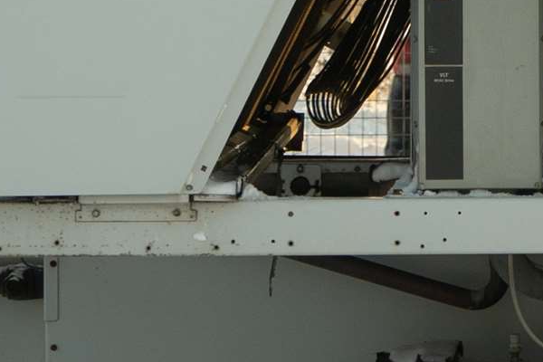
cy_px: 137
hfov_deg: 7.1
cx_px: 1047
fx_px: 4253
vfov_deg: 4.9
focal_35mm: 282
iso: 160
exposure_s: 1/50
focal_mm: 41
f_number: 4
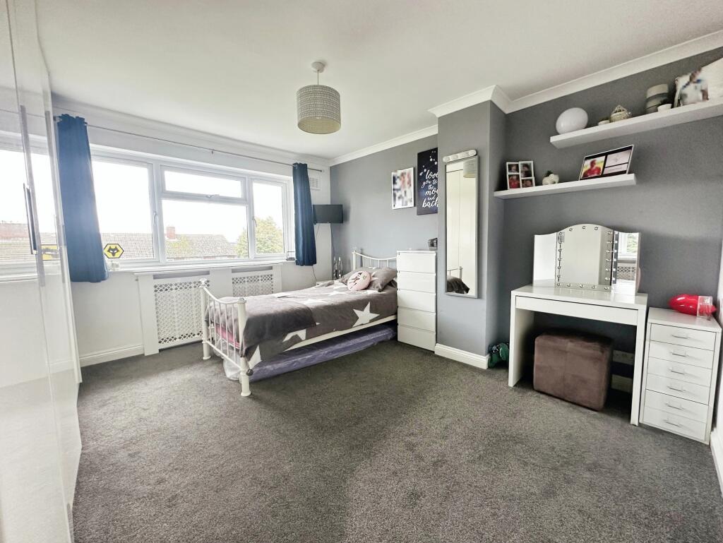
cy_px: 272
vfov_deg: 85.7
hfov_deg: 102.0
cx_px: 362
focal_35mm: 14
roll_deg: +0.2
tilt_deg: -4.2
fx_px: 293
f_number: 2.2
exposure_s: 1/99
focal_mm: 2.22
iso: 160
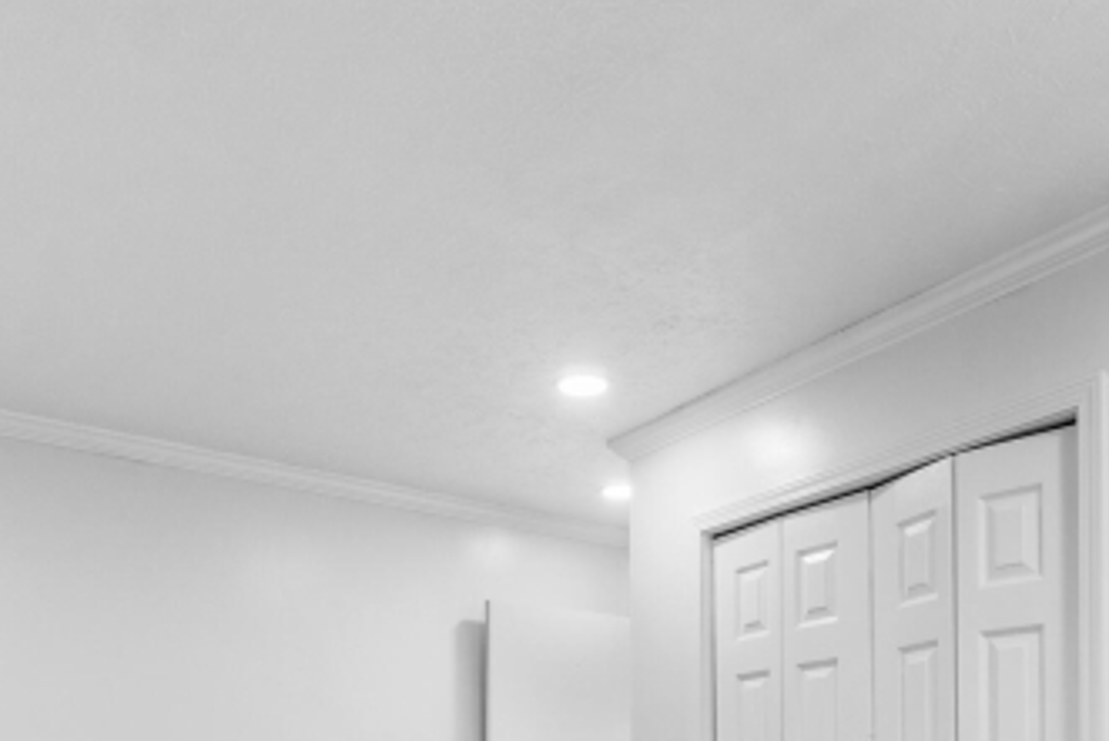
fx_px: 1048
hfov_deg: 55.7
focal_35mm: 34
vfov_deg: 34.2
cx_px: 586
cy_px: 795
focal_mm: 10
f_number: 8
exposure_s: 1/15
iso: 400
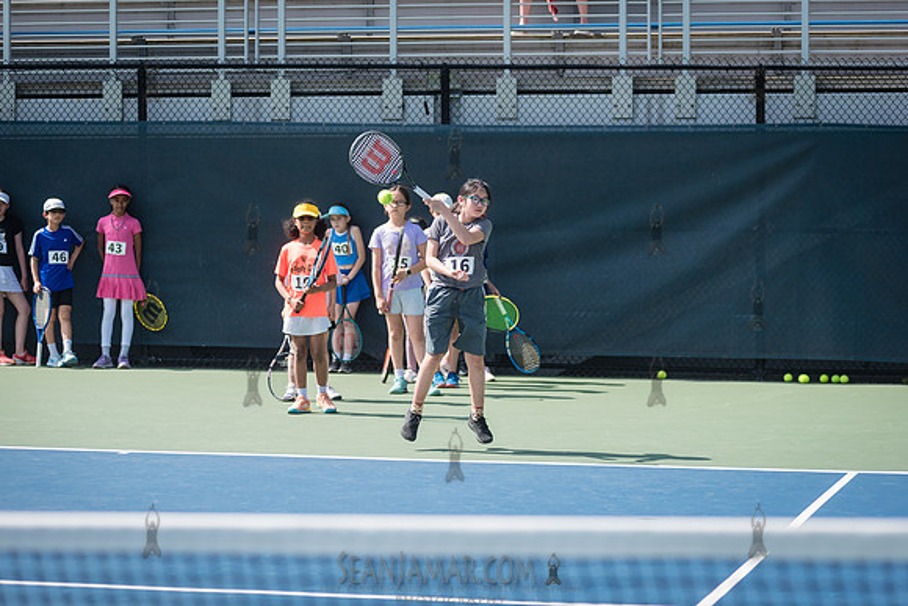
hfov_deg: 16.9
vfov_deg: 11.3
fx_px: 3063
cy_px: 303
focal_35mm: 121
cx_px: 454
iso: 200
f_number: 3.5
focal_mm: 120
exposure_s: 1/1250
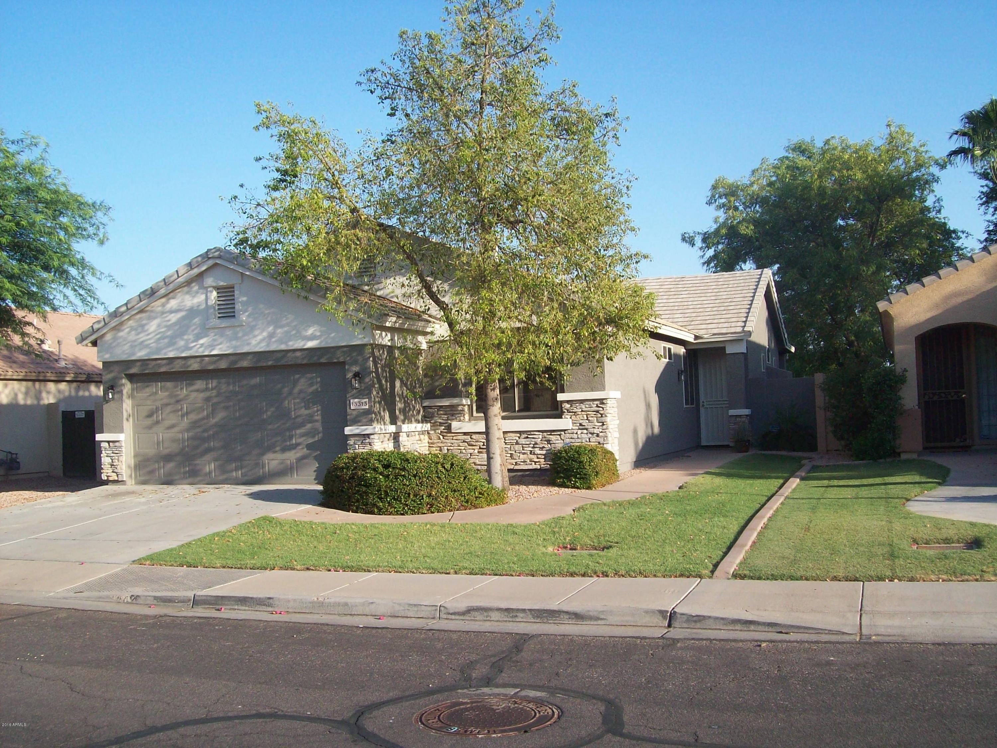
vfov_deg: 39.7
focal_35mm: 36
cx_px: 498
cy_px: 374
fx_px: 1037
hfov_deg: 51.4
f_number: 4.8
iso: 80
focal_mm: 6
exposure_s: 1/280
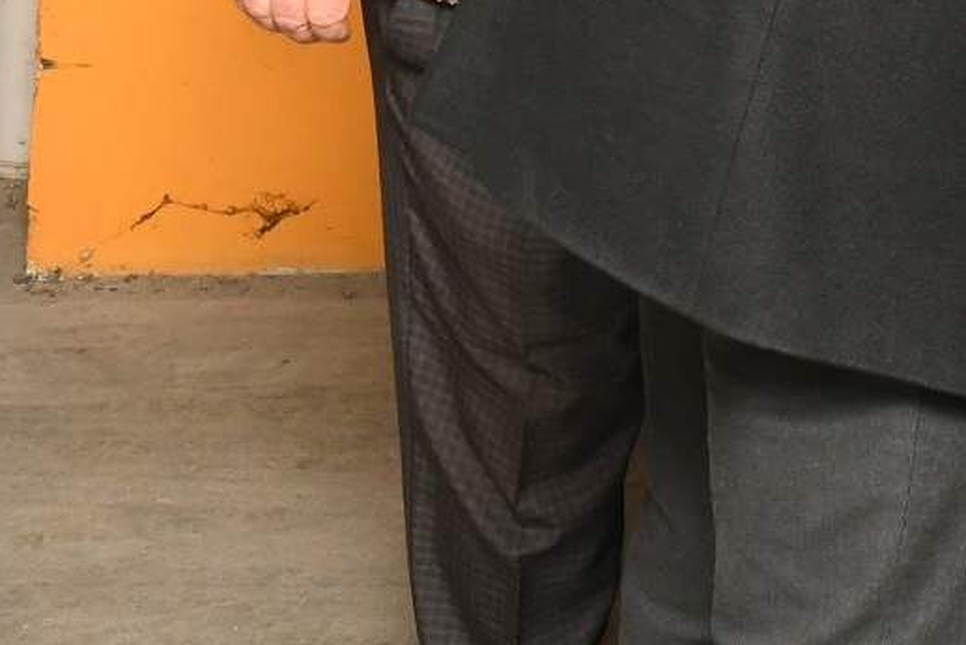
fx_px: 3221
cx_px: 1500
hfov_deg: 15.6
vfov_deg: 10.7
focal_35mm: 120
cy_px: -511
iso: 2000
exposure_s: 1/60
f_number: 9
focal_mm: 22
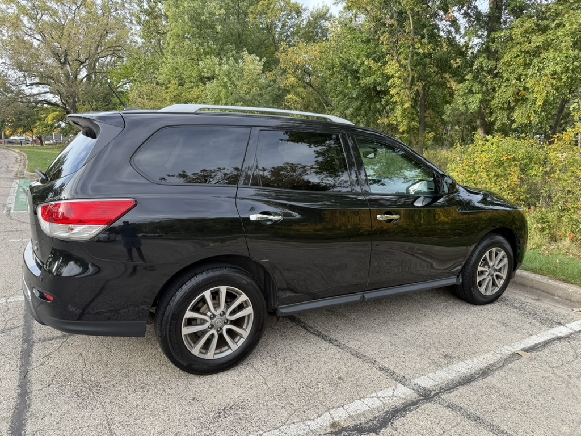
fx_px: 403
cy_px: 218
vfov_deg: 56.8
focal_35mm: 24
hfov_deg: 71.6
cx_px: 290
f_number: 1.78
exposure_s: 1/504
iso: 80
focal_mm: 6.76
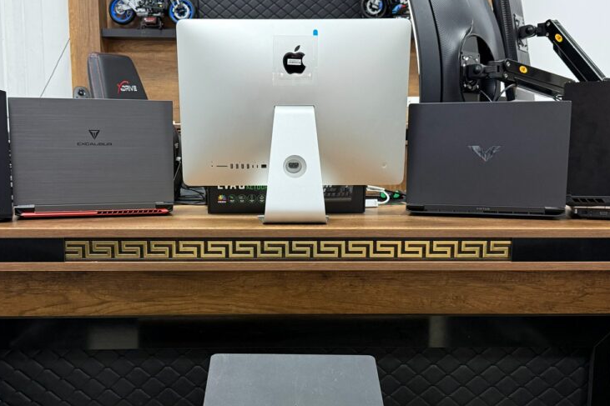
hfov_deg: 47.4
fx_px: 695
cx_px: 279
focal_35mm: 41
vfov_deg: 32.6
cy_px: 222
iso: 250
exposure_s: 1/50
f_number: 1.78
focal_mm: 6.76
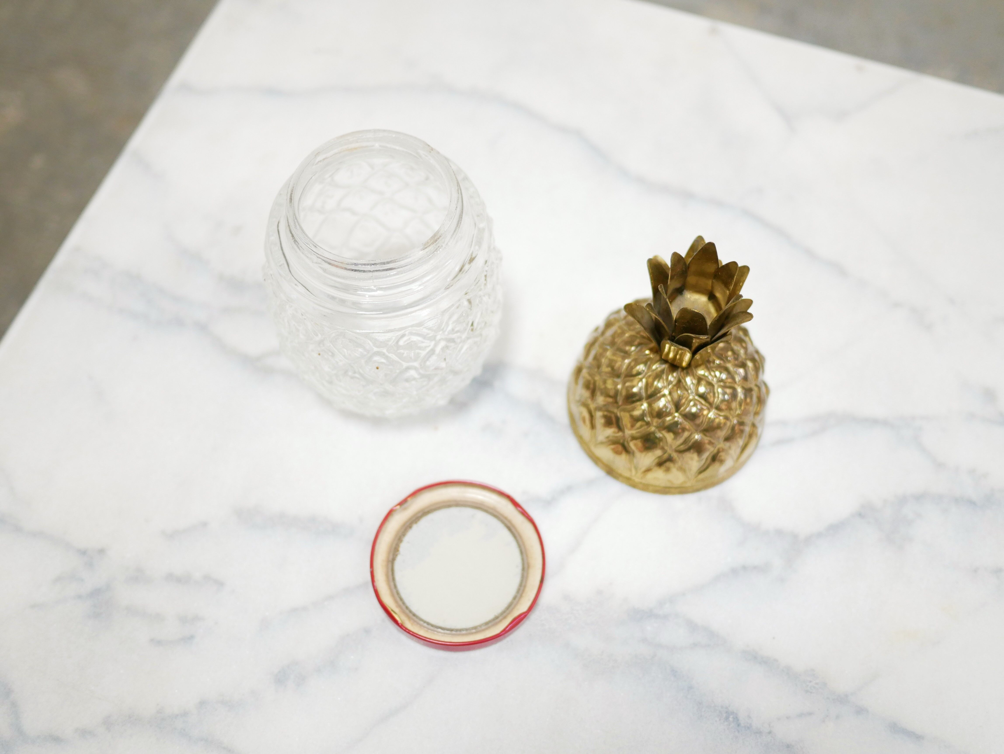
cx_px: 502
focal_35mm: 40
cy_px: 377
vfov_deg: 36.0
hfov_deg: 46.8
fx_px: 1161
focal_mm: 20
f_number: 1.7
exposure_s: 1/60
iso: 1000
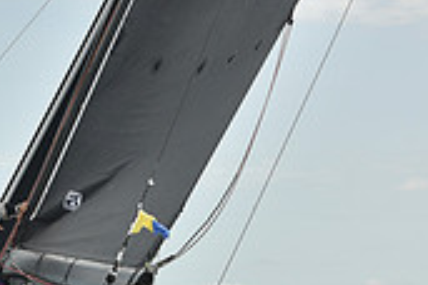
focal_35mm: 238
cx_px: 5
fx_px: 2829
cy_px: 374
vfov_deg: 5.7
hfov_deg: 8.6
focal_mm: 70
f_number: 8
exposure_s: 1/800
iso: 250
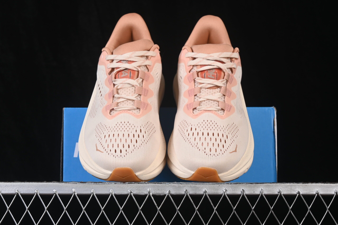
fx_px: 704
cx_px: 169
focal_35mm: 75
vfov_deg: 18.2
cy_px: 112
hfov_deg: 27.0
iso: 160
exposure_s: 1/80
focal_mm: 50
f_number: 8
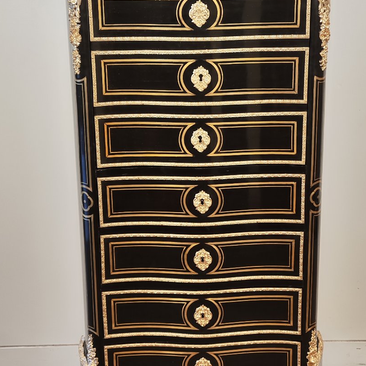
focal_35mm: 63
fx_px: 754
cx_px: 200
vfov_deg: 27.3
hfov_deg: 27.3
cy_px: 192
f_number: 1.9
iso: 241
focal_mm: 7.1
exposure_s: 1/100
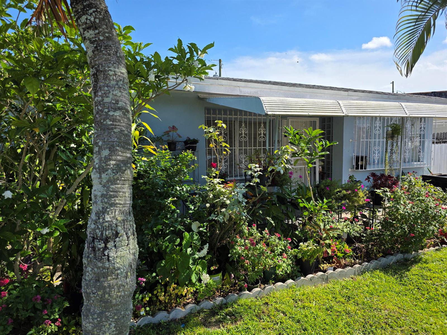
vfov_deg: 58.9
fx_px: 297
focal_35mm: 23
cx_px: 224
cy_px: 168
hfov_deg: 73.9
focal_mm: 6.3
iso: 80
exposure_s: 1/5296
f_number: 1.7
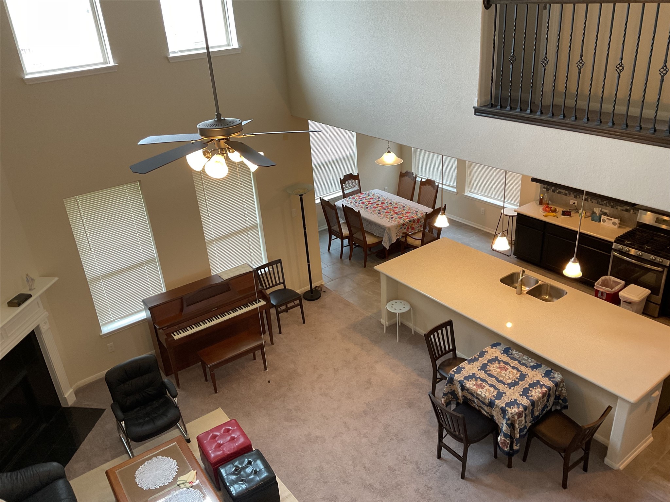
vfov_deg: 48.2
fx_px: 561
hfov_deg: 61.7
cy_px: 251
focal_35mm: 29
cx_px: 335
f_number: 1.8
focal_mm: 3
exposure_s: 1/60
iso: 100
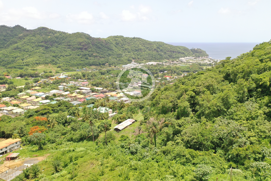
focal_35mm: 28
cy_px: 90
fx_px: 211
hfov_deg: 65.5
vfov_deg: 46.4
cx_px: 136
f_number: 3.2
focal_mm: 10.26
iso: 100
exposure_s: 1/30
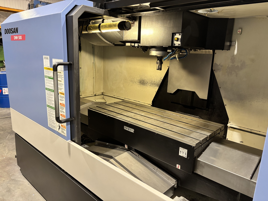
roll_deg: -2.6
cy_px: 100
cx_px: 134
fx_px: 201
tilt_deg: -13.3
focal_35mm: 26
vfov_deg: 53.1
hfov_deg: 67.3
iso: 250
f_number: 1.6
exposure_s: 1/50
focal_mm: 5.96
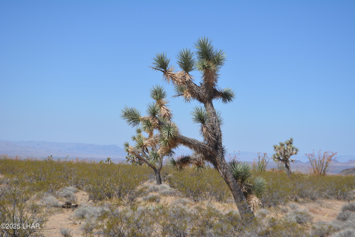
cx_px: 178
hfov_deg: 24.6
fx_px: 814
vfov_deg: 16.6
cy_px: 118
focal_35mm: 82
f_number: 7.1
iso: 400
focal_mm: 55
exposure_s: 1/2000
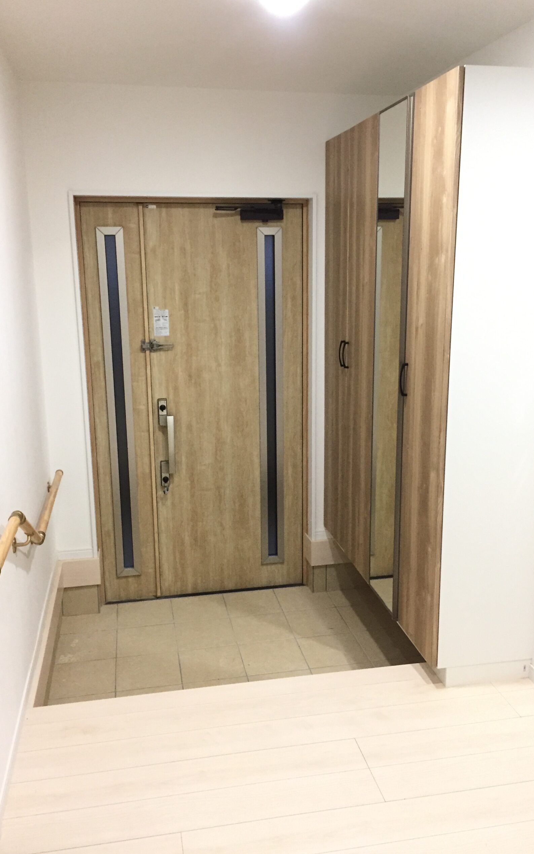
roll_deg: +0.7
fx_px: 722
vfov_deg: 61.2
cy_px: 425
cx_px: 269
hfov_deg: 40.6
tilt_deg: -12.5
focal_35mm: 31
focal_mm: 4.15
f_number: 2.2
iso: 200
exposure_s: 1/30
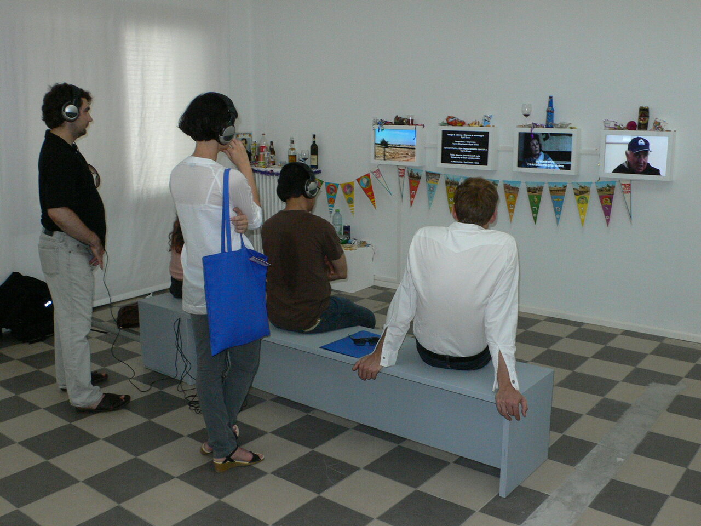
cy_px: 263
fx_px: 689
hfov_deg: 54.0
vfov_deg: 41.8
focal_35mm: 34
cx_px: 350
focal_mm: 6.3
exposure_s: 1/25
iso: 200
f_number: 4
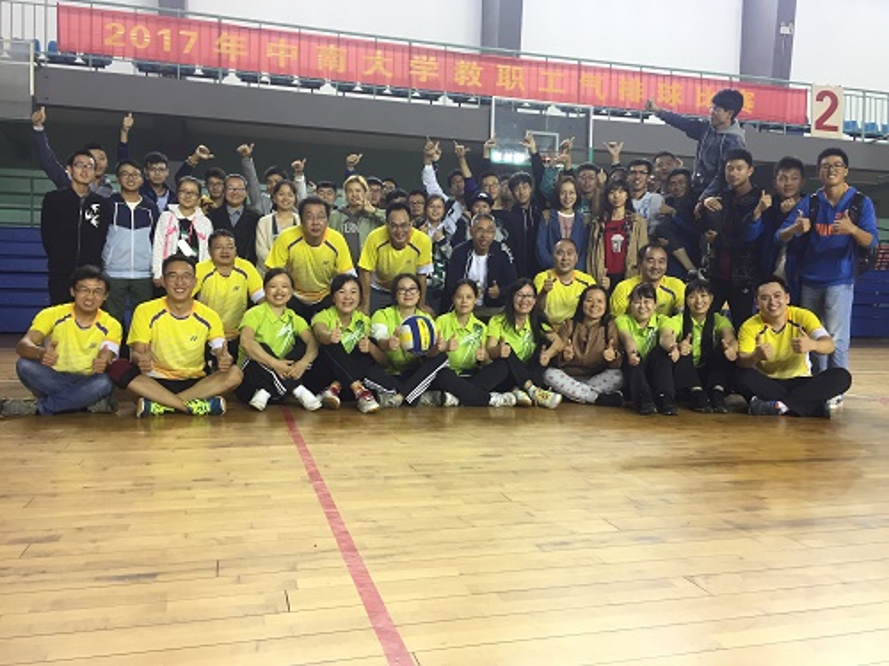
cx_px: 444
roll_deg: -2.7
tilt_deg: -3.9
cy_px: 333
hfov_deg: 61.7
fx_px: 745
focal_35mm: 29
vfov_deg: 48.2
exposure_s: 1/33
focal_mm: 4.15
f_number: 2.2
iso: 40
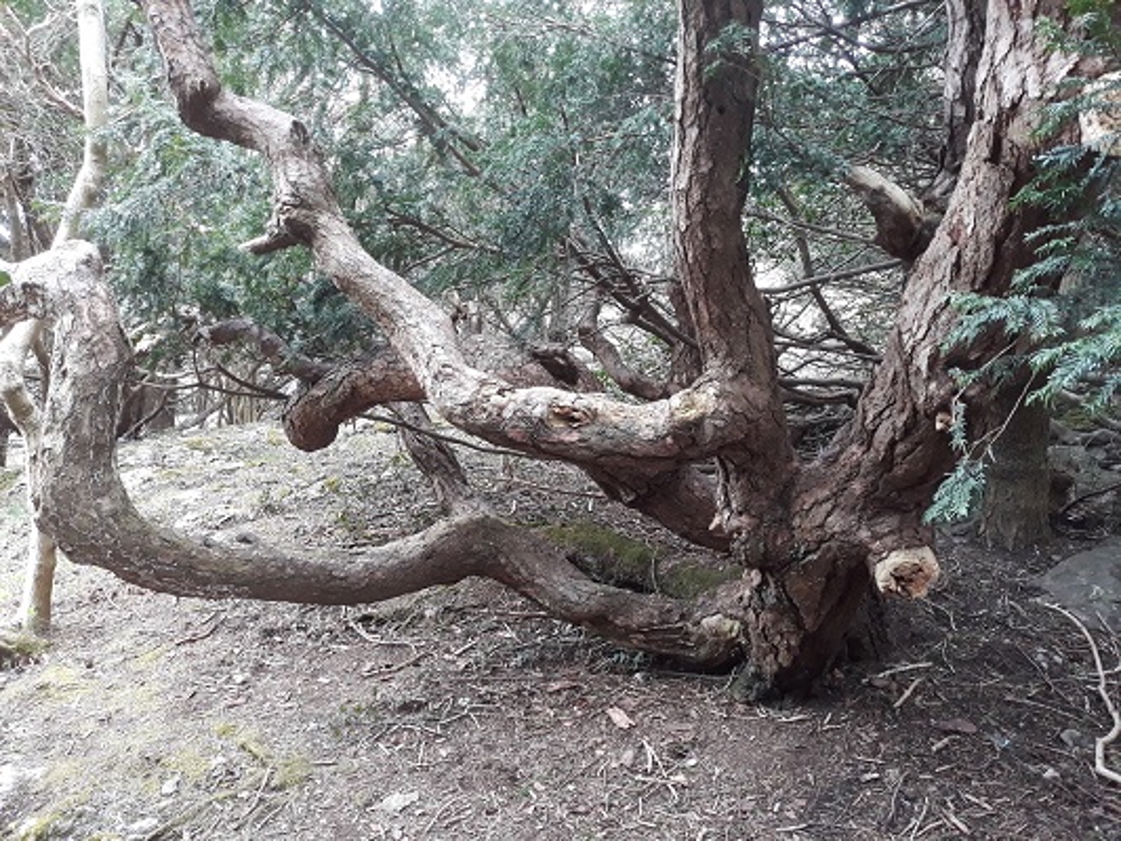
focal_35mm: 27
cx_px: 560
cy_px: 420
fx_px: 875
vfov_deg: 51.4
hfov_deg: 65.3
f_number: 1.7
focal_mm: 3.71
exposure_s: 1/50
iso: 125
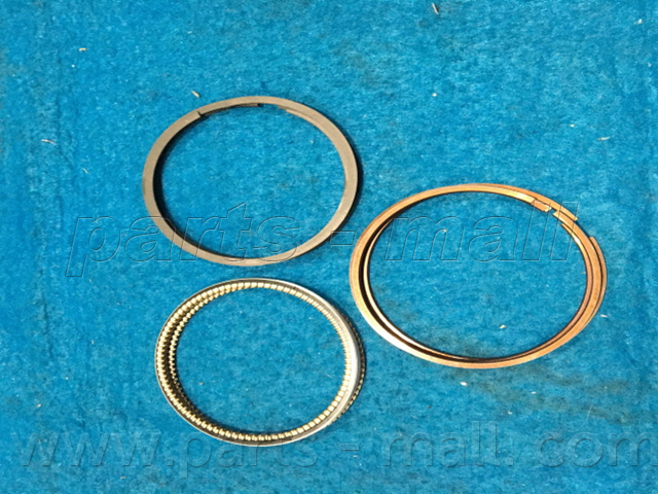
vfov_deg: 36.8
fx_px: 741
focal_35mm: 39
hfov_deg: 47.9
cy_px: 247
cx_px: 329
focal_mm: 4.15
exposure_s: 1/30
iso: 200
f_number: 2.2
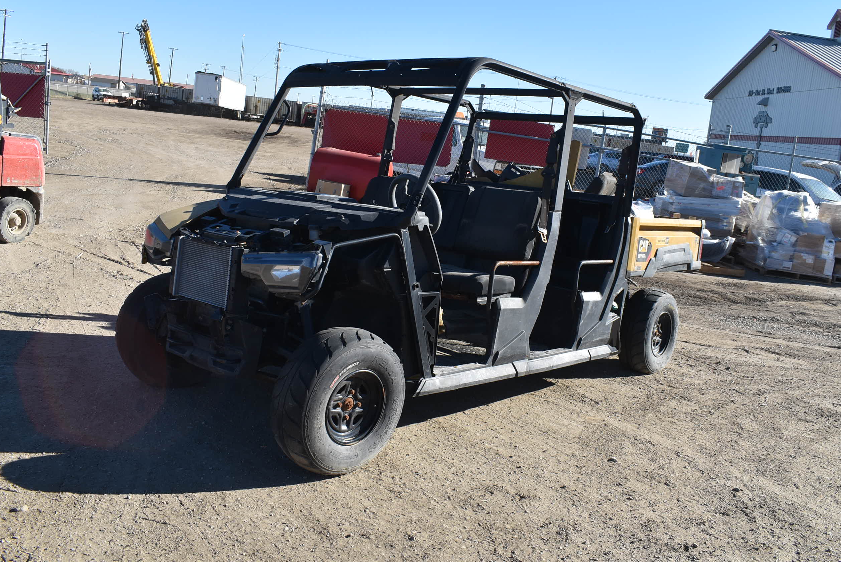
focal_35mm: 32
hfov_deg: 58.7
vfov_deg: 41.1
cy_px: 239
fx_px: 748
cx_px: 435
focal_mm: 18
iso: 200
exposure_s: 1/320
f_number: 9
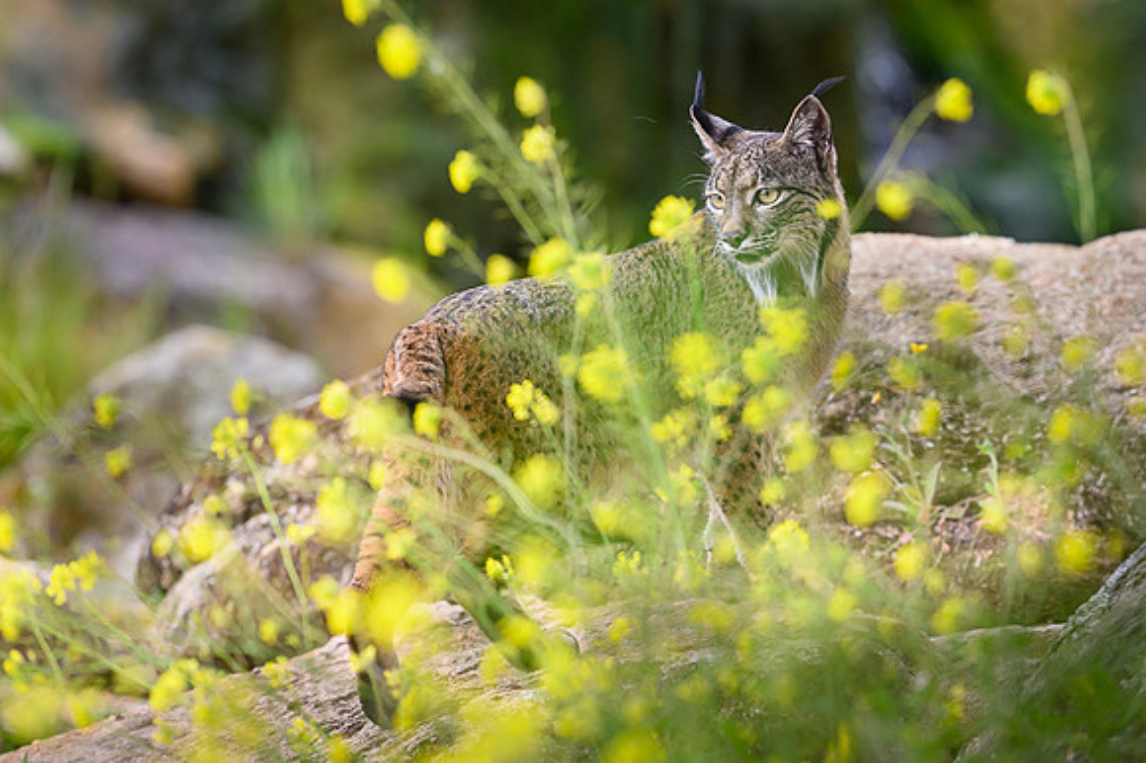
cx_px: 809
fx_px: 18048
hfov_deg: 3.6
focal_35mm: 567
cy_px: 260
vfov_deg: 2.4
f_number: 4
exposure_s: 1/1000
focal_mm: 400
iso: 1250
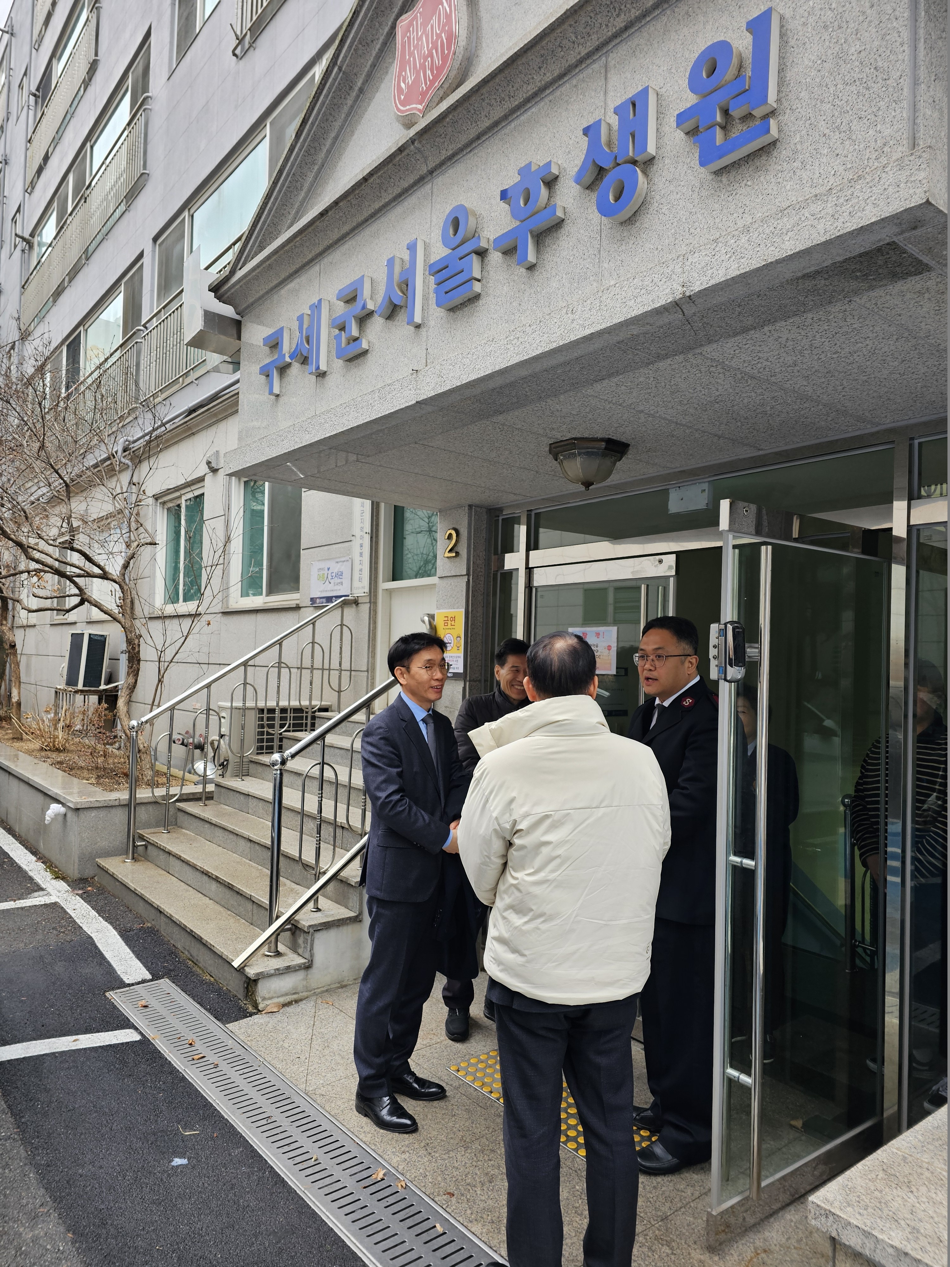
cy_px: 634
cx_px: 475
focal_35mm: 23
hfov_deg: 58.9
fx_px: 842
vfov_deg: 73.9
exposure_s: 1/120
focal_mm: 6.3
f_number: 1.7
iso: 50
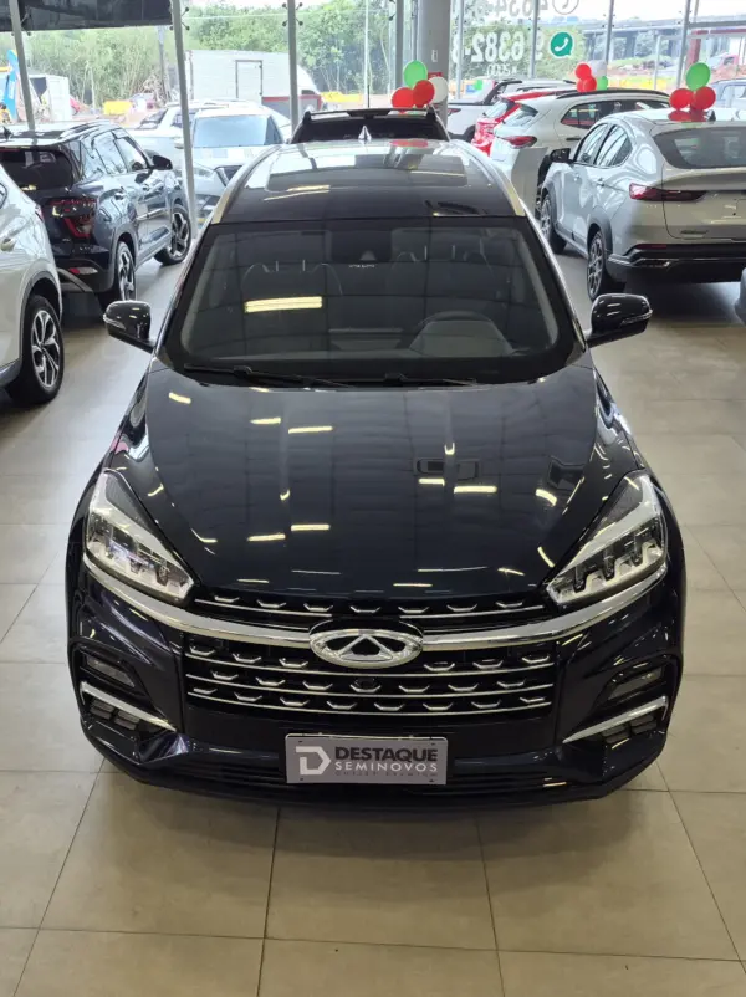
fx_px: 662
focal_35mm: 23
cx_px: 373
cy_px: 498
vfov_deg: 74.0
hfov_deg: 58.8
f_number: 1.8
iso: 64
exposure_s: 1/120
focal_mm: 5.4
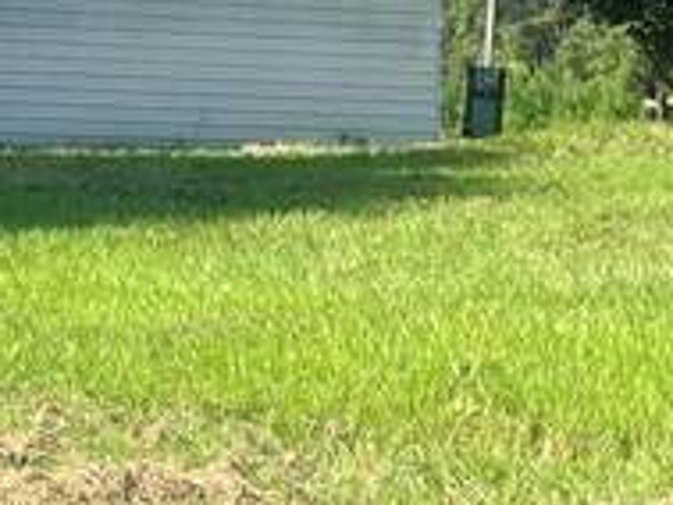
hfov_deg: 12.8
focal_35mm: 141
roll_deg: -1.8
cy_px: -89
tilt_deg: +4.2
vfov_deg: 10.4
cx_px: -513
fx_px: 2743
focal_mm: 5.1
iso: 50
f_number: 1.6
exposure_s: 1/2101
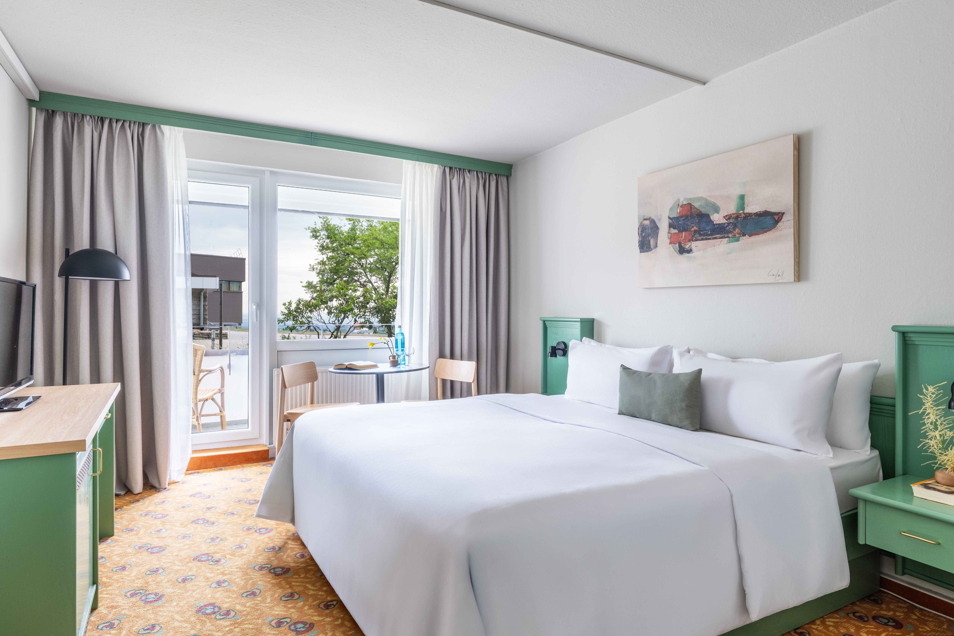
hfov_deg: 84.0
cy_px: 318
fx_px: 530
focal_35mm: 20
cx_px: 477
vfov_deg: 61.9
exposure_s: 1/10
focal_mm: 20
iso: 64
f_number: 14
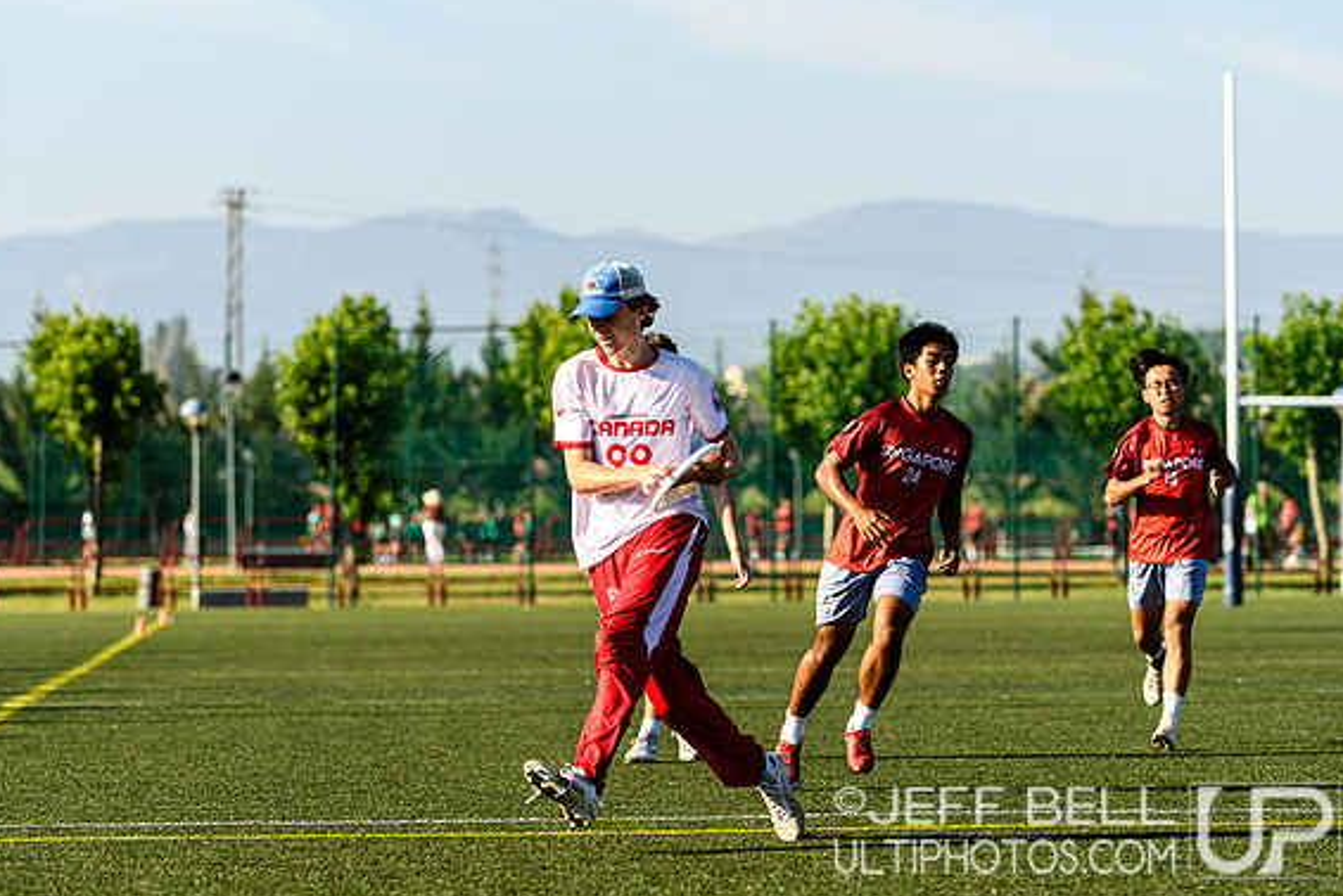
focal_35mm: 169
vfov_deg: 8.1
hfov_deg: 12.2
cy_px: 444
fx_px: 6308
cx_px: 676
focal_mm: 110
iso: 100
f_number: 3.2
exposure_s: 1/1000
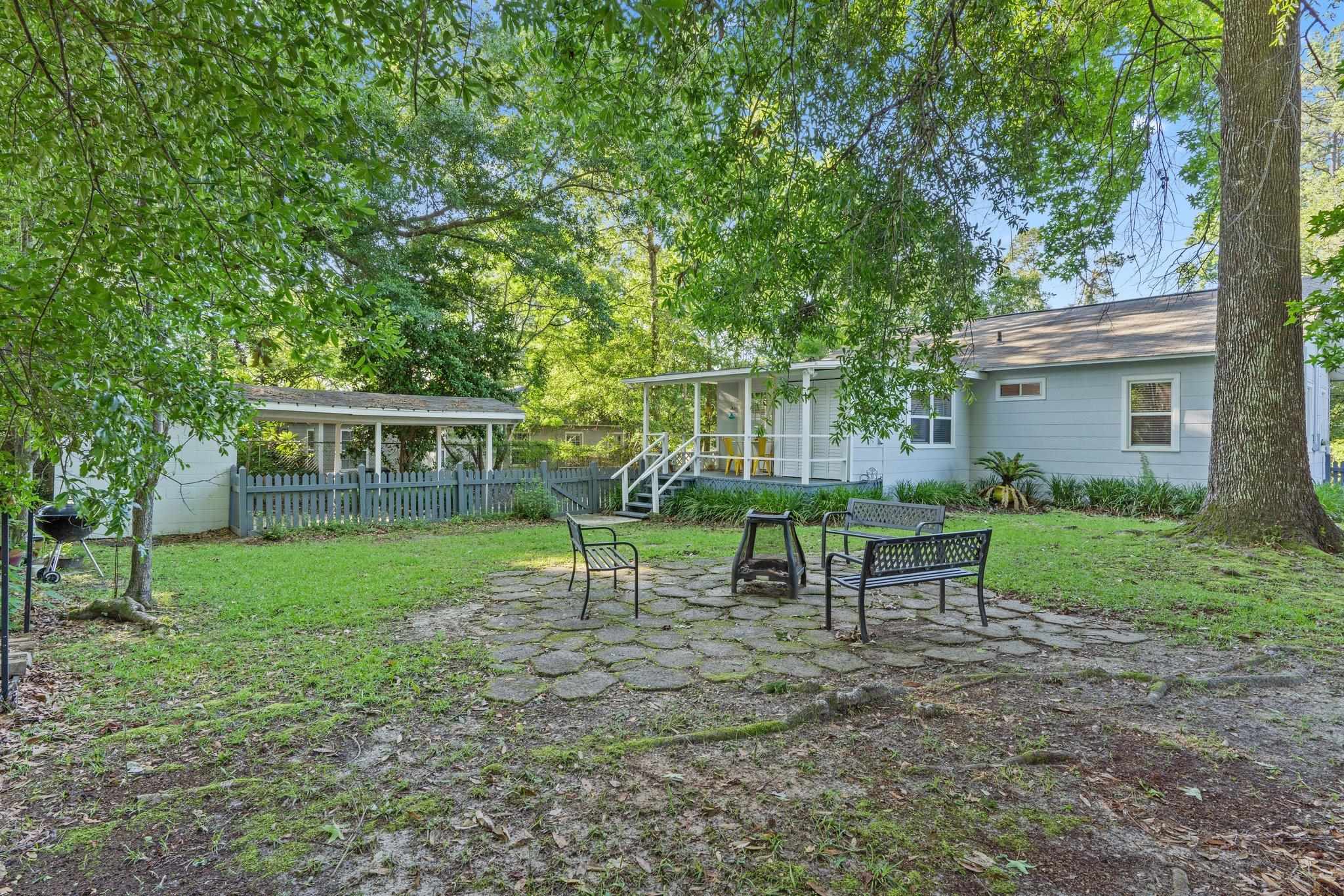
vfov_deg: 64.5
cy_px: 448
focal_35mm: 19
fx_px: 709
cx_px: 672
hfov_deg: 86.9
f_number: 9
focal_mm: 19
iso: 100
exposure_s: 1.3
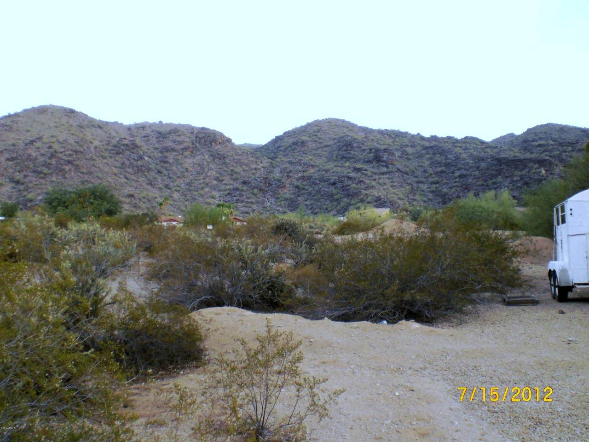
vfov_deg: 37.7
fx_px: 647
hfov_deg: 49.0
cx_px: 294
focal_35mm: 38
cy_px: 221
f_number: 4.4
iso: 50
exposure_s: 1/320
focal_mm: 6.3
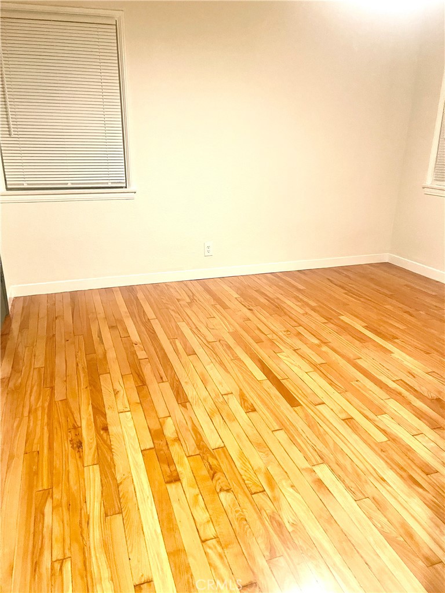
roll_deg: +0.8
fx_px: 446
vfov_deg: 67.3
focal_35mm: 26
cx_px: 222
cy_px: 296
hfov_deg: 53.1
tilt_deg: -18.9
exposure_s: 1/40
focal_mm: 5.1
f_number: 1.6
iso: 400
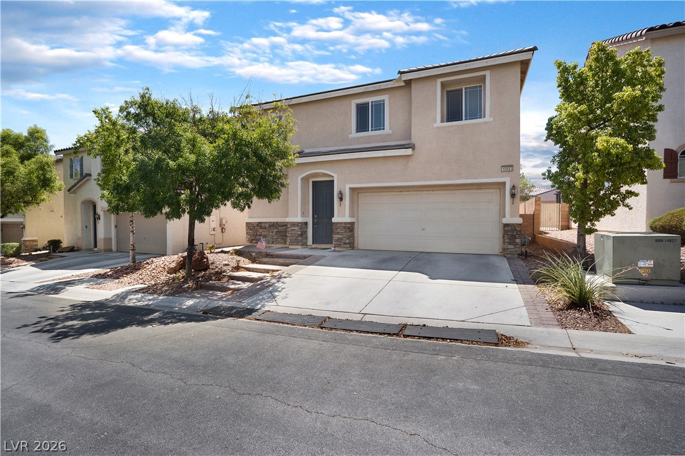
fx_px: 304
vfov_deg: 73.7
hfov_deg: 96.7
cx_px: 342
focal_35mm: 16
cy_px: 228
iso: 500
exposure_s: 1/500
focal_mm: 16
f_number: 10
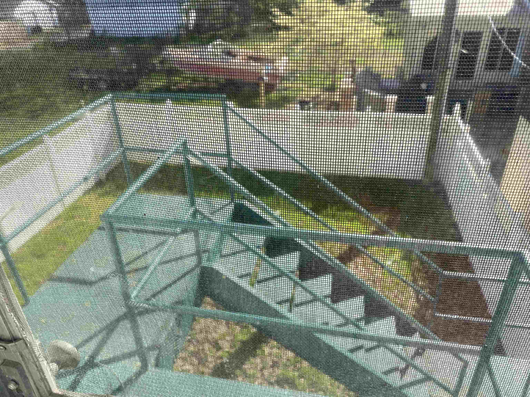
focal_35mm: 26
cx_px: 265
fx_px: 398
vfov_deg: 53.1
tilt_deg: -28.6
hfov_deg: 67.3
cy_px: 198
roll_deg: +2.0
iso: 32
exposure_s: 1/912
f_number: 1.8
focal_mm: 4.25
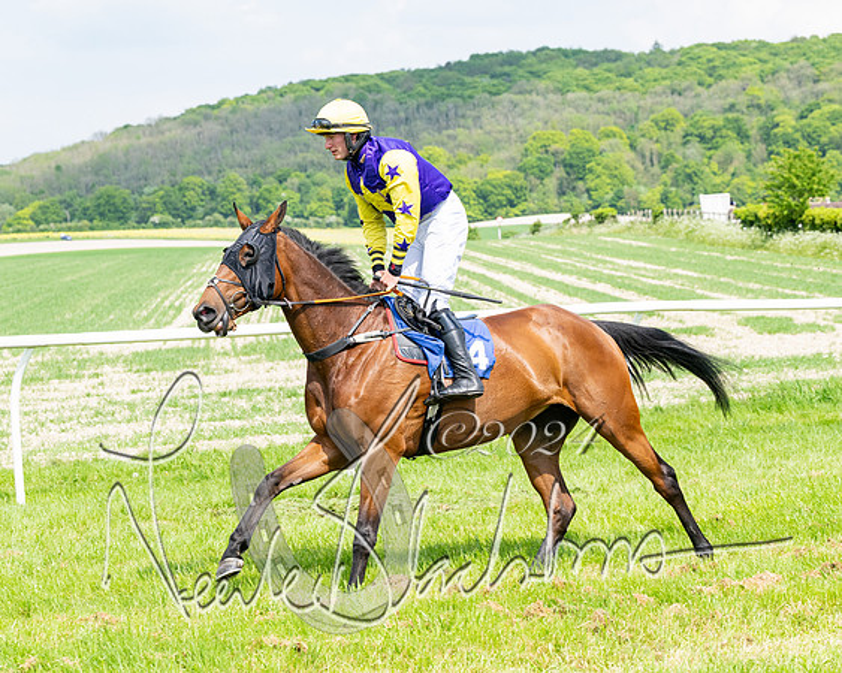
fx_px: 2707
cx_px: 421
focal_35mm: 109
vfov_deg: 14.2
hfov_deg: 17.7
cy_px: 289
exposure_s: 1/2000
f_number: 5
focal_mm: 72
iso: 400
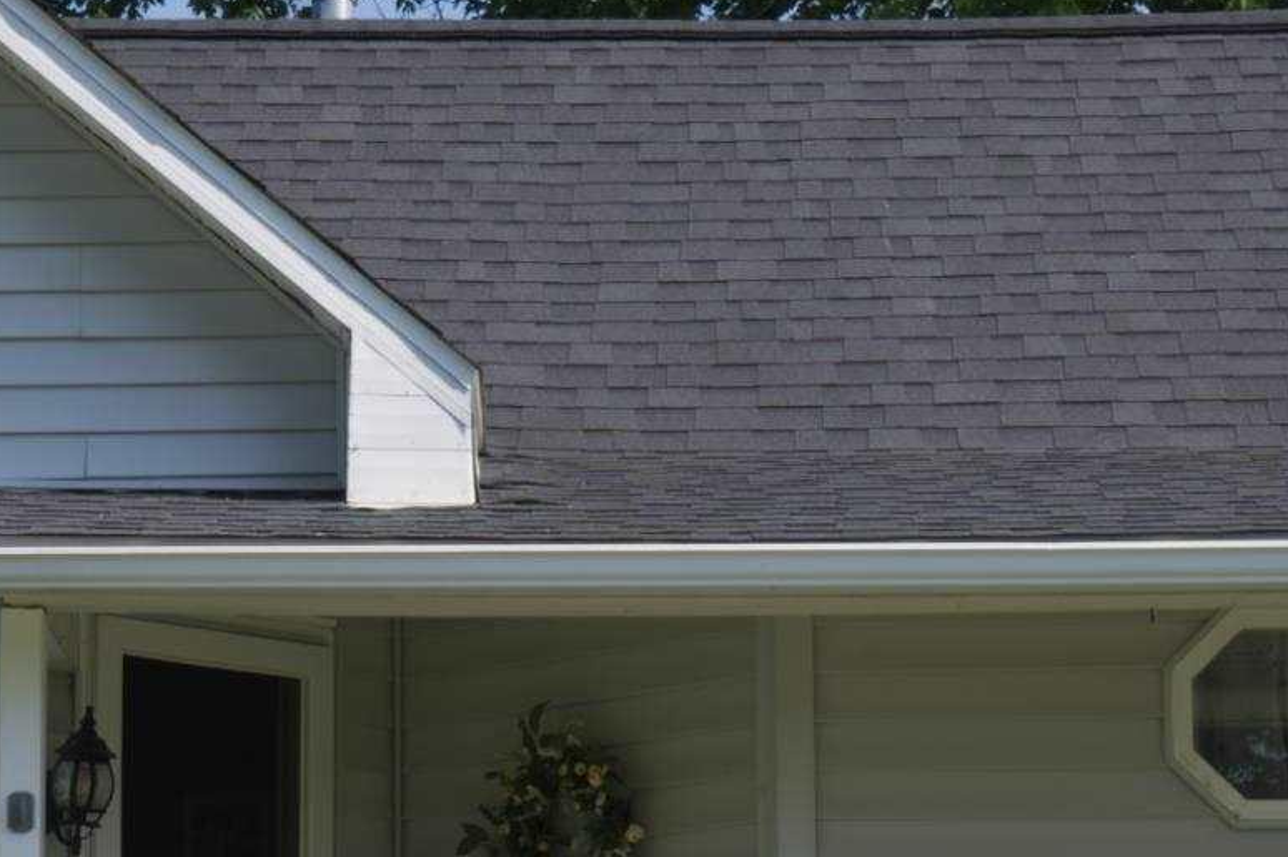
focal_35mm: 139
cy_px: 842
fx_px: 4970
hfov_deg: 14.7
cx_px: 388
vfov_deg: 9.8
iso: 100
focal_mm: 35
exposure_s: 1/80
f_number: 13
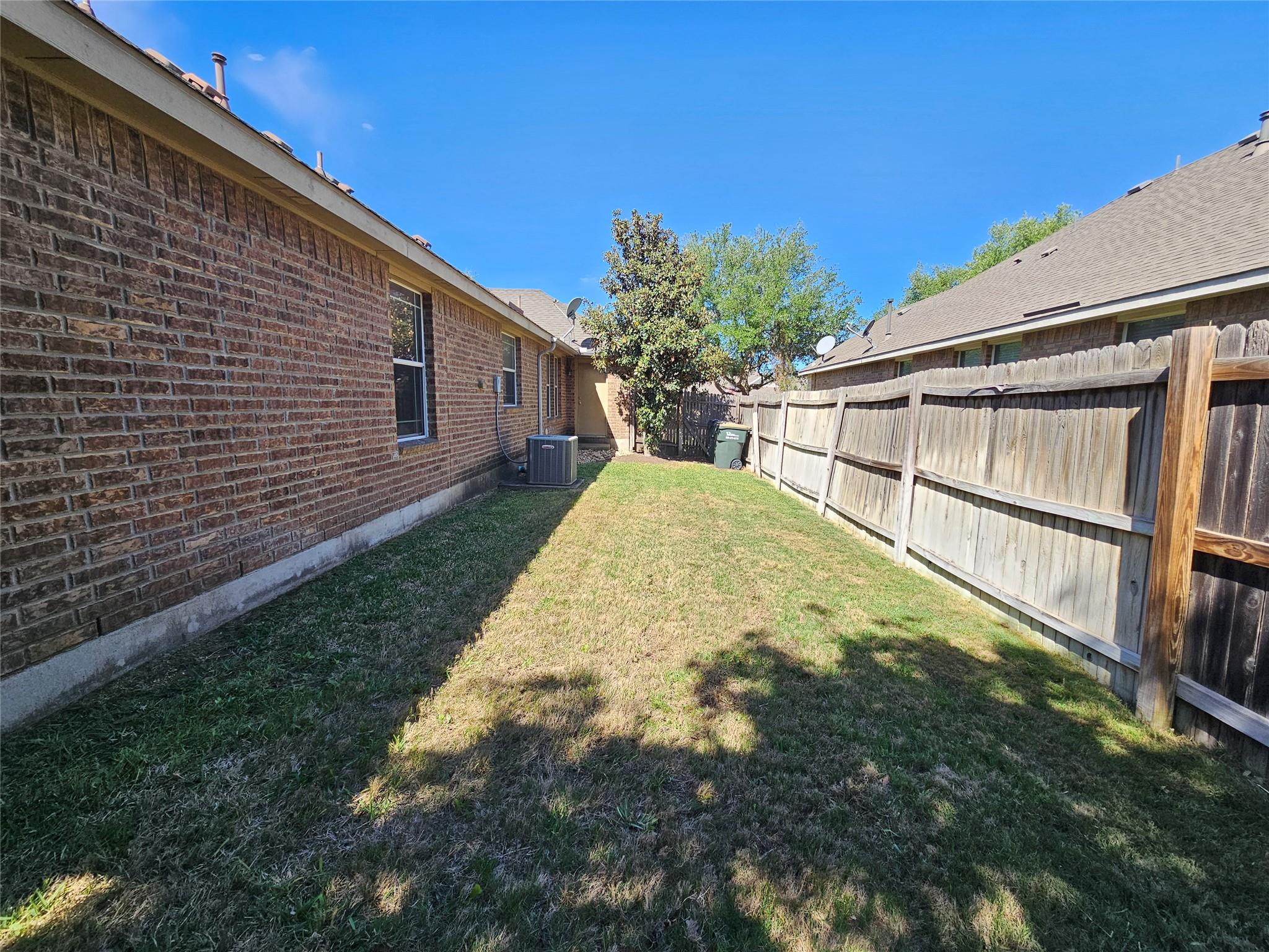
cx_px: 634
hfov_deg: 106.2
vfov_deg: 89.9
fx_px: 477
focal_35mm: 13
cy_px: 476
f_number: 2.2
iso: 50
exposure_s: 1/887
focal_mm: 2.2
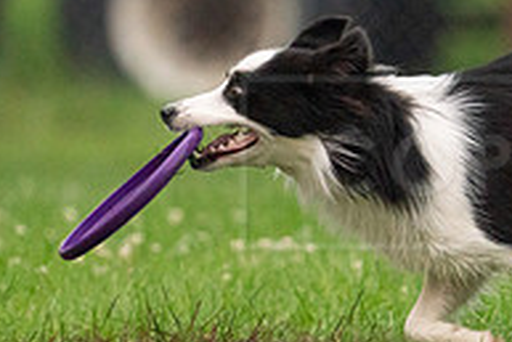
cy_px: 208
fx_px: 19370
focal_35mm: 1361
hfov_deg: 1.5
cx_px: 493
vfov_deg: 1.0
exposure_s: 1/1600
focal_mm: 452
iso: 6400
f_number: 6.3
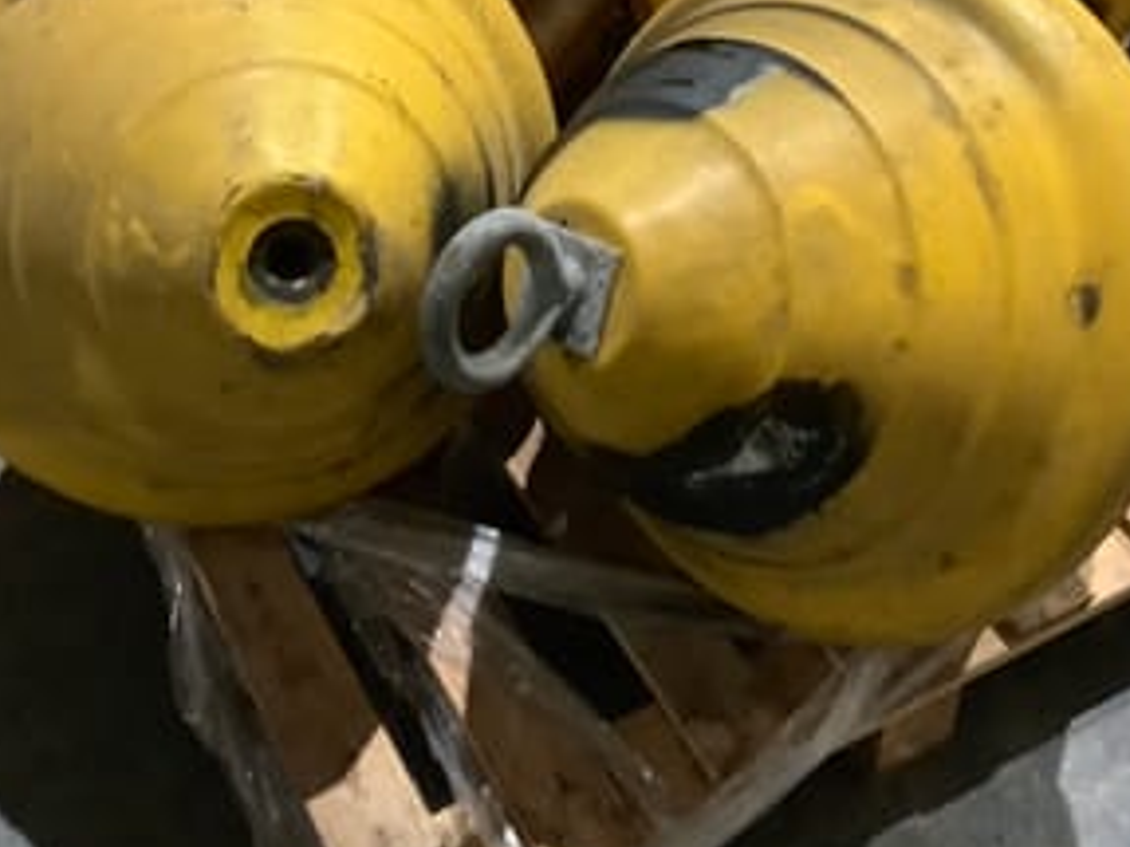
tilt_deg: -42.3
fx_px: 1762
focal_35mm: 54
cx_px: 512
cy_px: 250
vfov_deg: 26.8
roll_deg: +2.5
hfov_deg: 35.5
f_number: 2.4
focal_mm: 3.3
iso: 500
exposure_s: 1/25
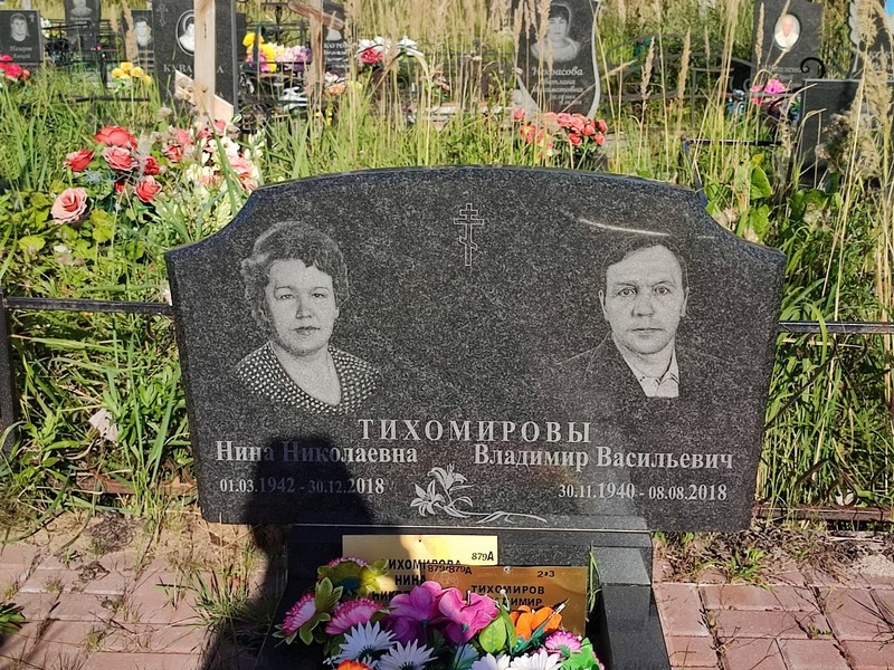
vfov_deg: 54.9
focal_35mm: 25
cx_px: 447
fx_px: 646
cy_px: 335
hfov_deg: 69.4
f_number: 1.9
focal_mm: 6.04
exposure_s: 1/743
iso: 50
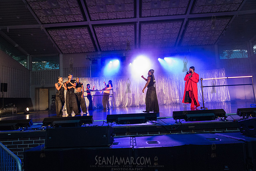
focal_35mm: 24
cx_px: 128
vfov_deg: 53.2
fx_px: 171
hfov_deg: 73.7
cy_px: 86
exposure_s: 1/250
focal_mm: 24
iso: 4000
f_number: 3.5
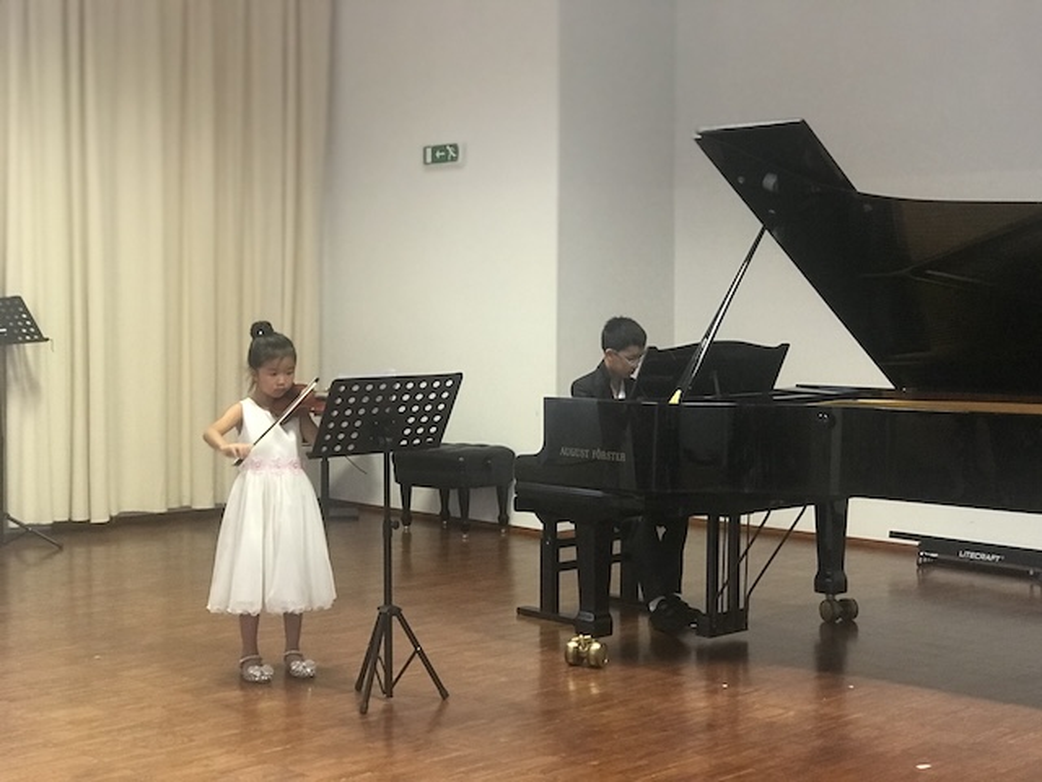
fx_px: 1716
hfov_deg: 33.8
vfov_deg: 25.7
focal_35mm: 57
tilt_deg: -3.6
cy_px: 391
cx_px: 521
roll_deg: -0.7
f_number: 2.8
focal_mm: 6.6
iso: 640
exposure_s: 1/50
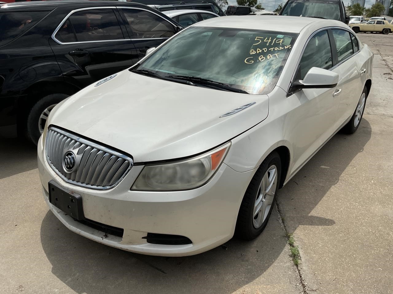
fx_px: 329
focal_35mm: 29
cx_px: 196
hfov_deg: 61.7
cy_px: 147
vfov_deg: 48.2
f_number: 1.8
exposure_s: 1/6536
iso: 16
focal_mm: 3
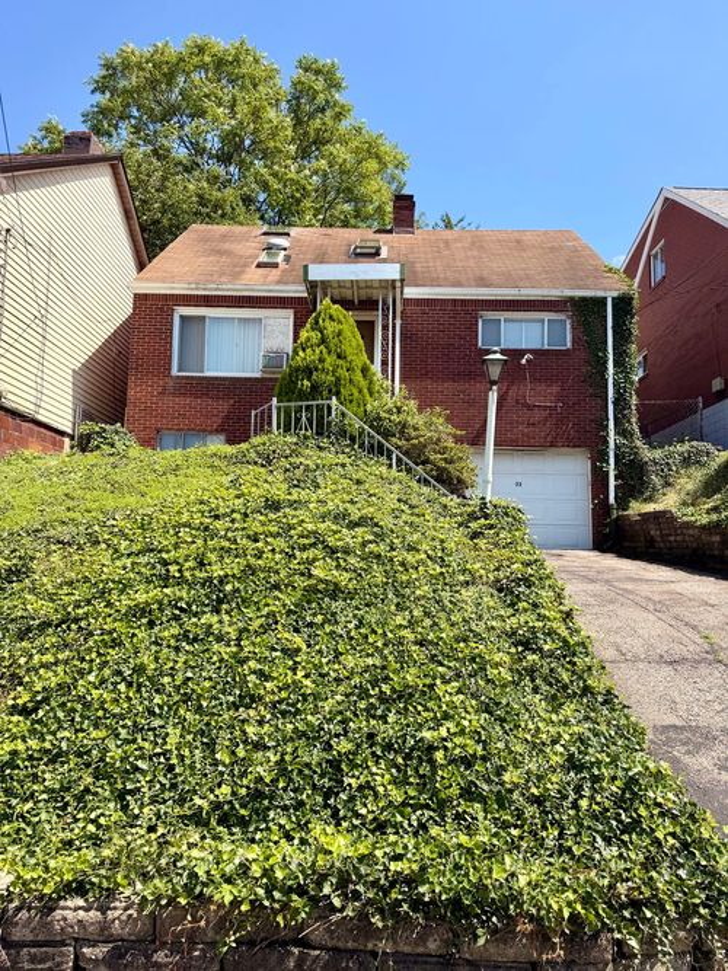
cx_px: 364
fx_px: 673
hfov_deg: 56.8
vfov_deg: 71.6
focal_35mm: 24
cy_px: 486
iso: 80
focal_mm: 6.76
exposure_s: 1/2907
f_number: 1.78
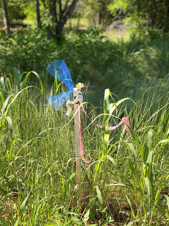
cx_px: 84
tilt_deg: -17.0
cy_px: 113
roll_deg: +0.5
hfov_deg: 28.0
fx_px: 338
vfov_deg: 36.8
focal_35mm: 52
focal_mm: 6
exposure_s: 1/350
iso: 20
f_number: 2
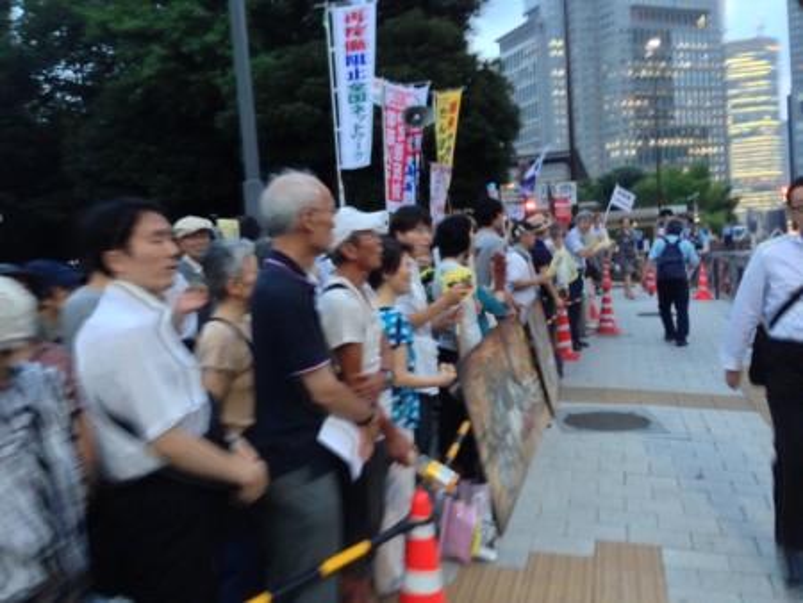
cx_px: 402
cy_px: 302
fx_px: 766
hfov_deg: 55.3
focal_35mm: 33
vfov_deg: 43.0
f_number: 2.4
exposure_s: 1/20
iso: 320
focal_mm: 4.13
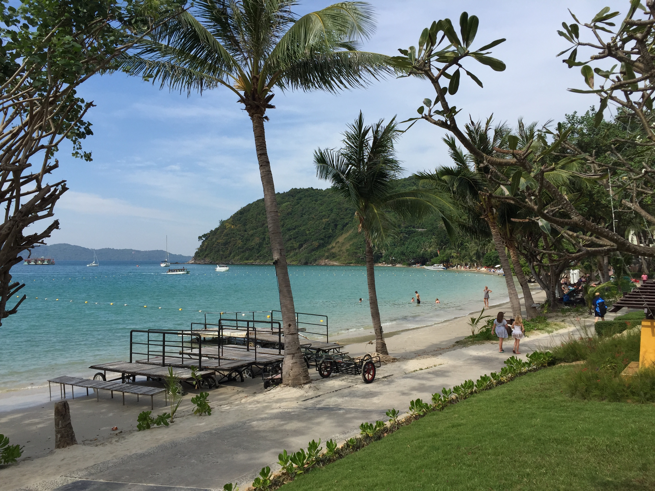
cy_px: 246
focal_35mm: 29
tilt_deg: +1.2
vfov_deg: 48.2
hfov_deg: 61.7
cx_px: 328
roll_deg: -1.1
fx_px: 549
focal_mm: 4.15
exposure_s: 1/2639
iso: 32
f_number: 2.2
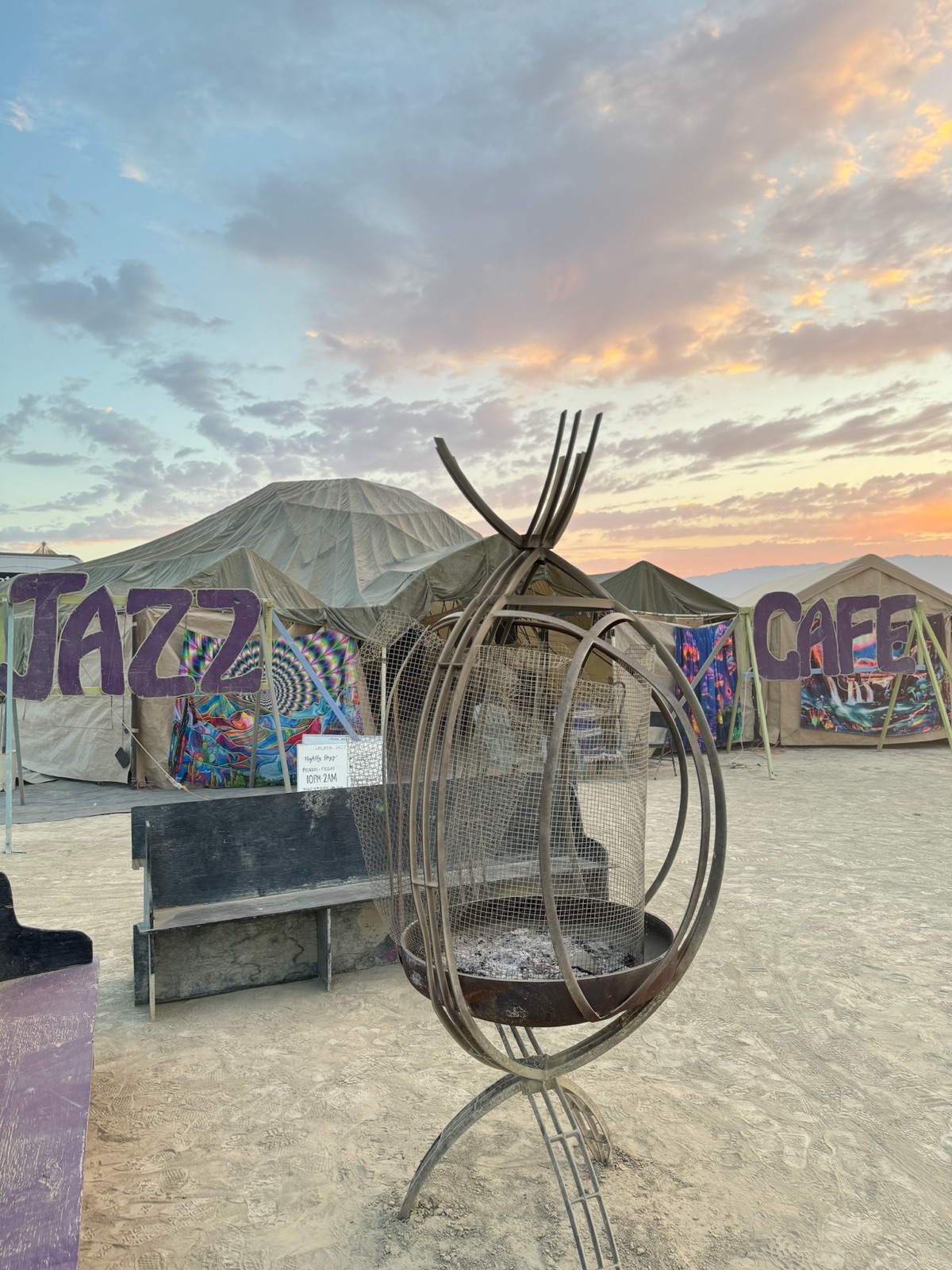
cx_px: 476
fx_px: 880
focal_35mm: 24
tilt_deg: +0.2
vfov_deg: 71.6
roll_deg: +1.3
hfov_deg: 56.8
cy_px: 635
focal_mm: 6.76
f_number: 1.78
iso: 125
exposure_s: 1/121
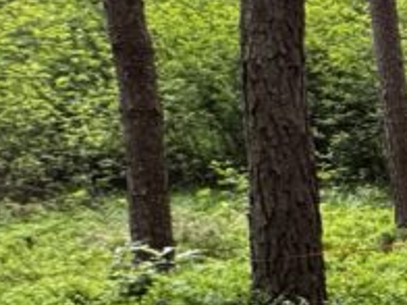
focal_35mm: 73
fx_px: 858
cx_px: 937
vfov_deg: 19.8
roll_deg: +1.7
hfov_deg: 15.8
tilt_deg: -10.8
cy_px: 274
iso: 160
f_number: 2.2
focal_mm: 2.22
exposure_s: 1/99
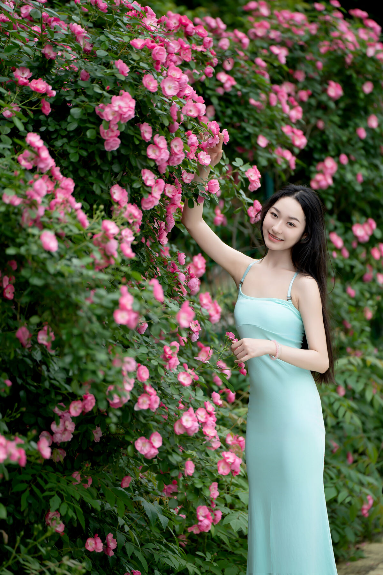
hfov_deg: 8.7
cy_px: 288
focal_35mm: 157
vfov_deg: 13.1
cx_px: 192
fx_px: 2505
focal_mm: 157
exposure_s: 1/400
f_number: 2.8
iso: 125
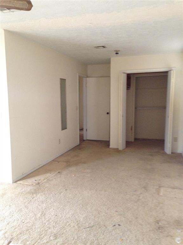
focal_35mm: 33
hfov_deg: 42.9
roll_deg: -0.5
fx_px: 233
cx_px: 92
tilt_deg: -8.0
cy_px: 122
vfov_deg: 55.4
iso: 160
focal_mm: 4.12
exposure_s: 1/20
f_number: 2.4
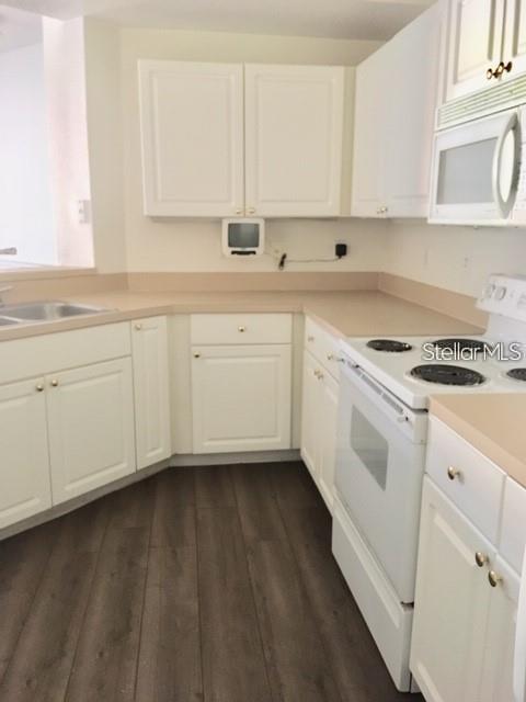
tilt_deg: -13.2
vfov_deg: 61.7
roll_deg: -0.8
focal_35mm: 29
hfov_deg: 48.2
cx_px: 263
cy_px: 351
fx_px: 588
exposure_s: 1/15
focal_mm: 4.15
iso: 200
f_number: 2.2
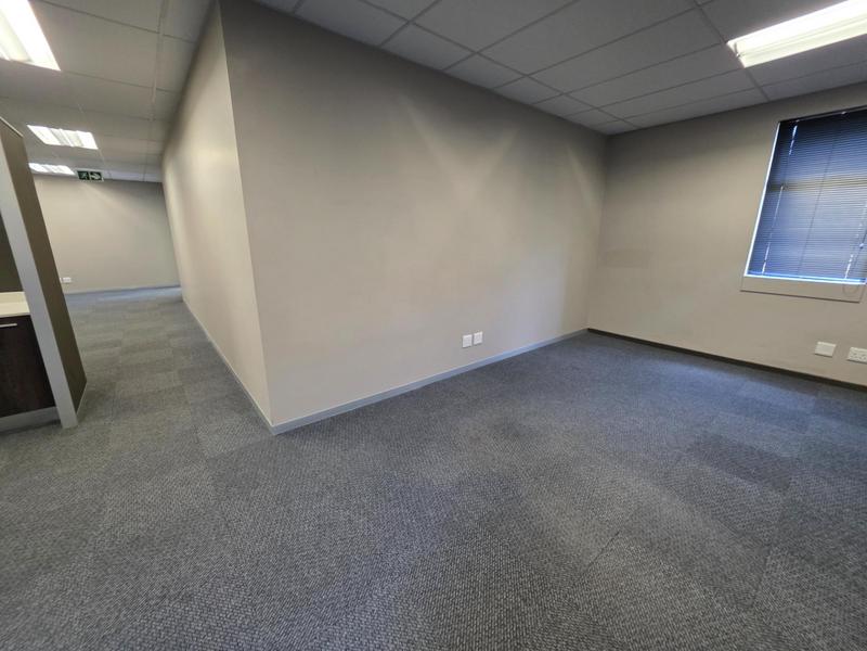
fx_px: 326
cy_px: 326
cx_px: 434
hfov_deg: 106.2
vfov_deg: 89.9
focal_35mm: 13
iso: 400
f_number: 1.9
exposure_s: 1/50
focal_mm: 2.2
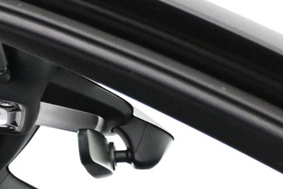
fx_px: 1110
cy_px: 408
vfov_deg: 9.0
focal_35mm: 141
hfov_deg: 14.2
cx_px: -34
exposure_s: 1/60
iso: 4000
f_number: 3.8
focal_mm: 19.5
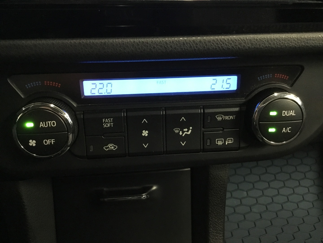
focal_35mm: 31
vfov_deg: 45.4
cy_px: 122
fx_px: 289
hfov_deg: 58.4
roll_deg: -0.9
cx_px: 162
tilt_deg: -34.3
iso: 640
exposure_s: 1/17
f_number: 2.4
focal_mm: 3.3
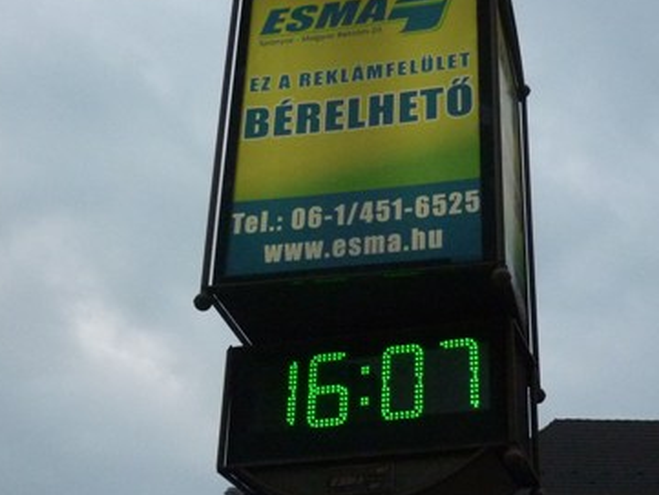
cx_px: 396
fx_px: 1162
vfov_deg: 24.0
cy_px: 192
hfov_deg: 31.6
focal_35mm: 61
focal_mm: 5.5
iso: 400
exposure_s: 1/200
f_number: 2.8
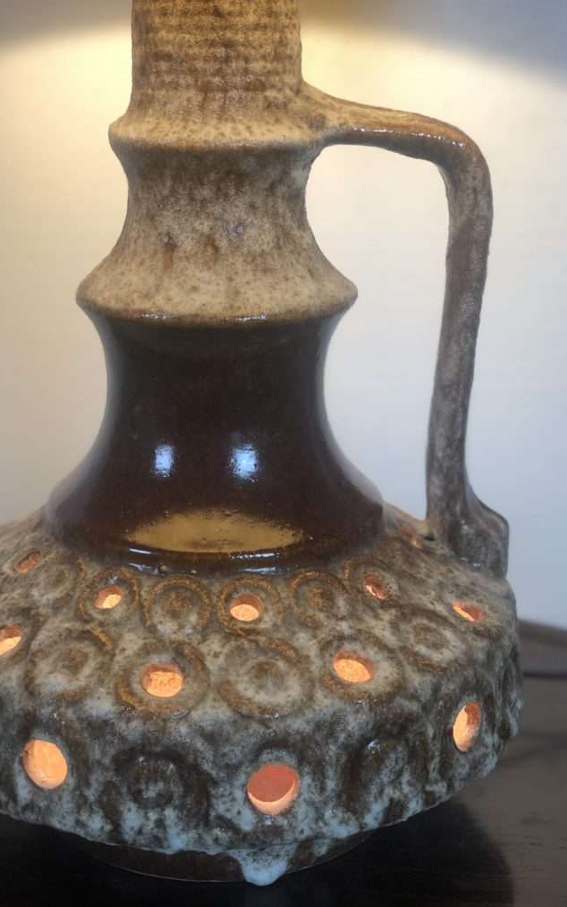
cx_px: 243
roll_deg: -0.6
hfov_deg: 23.1
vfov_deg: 36.3
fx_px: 1385
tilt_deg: -16.6
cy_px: 448
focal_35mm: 56
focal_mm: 6
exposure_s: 1/50
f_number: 2.4
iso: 50
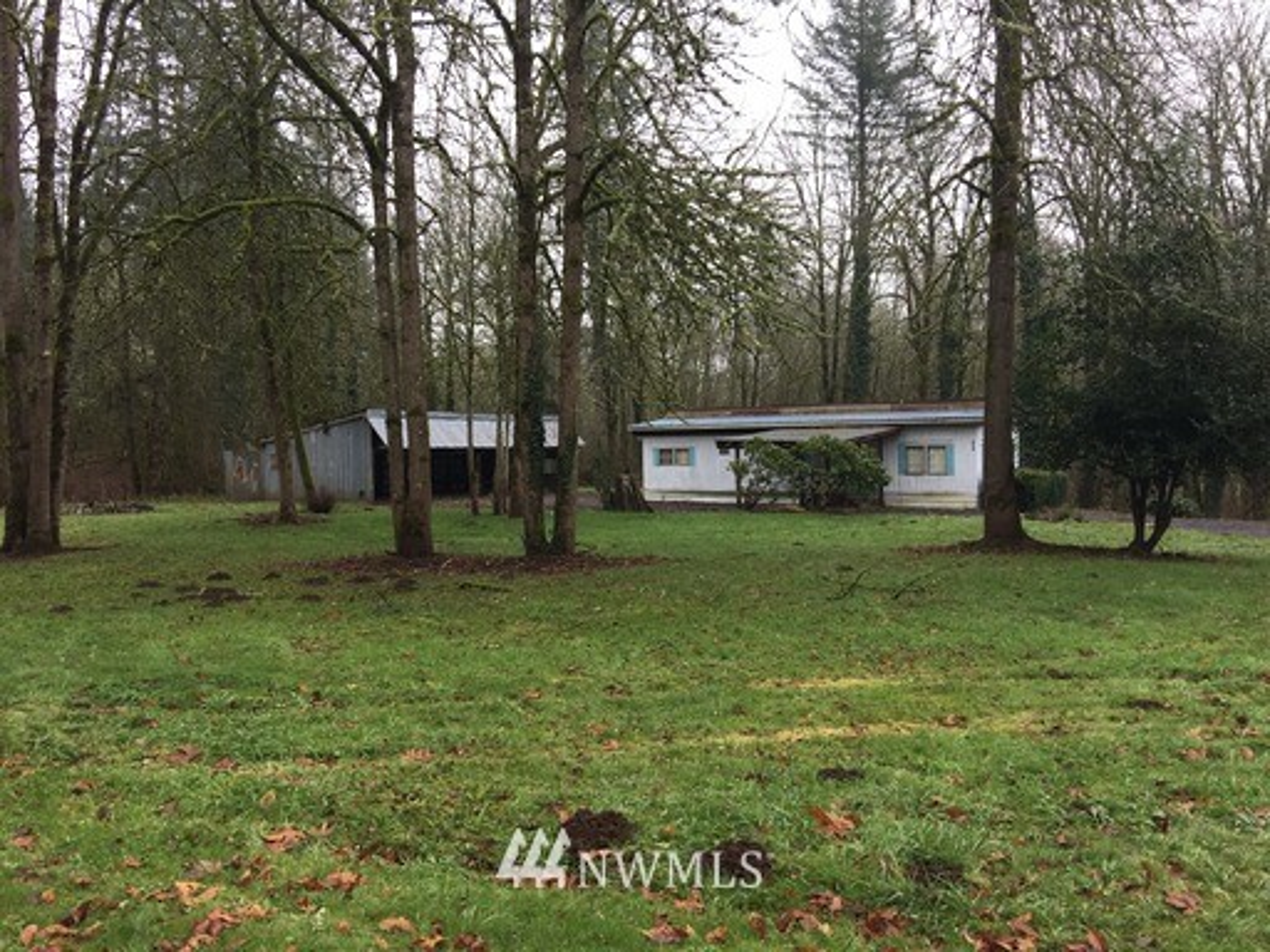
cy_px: 476
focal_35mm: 29
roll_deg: +1.5
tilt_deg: -1.5
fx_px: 1064
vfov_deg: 48.2
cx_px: 635
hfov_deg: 61.7
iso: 40
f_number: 2.2
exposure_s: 1/120
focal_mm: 4.15
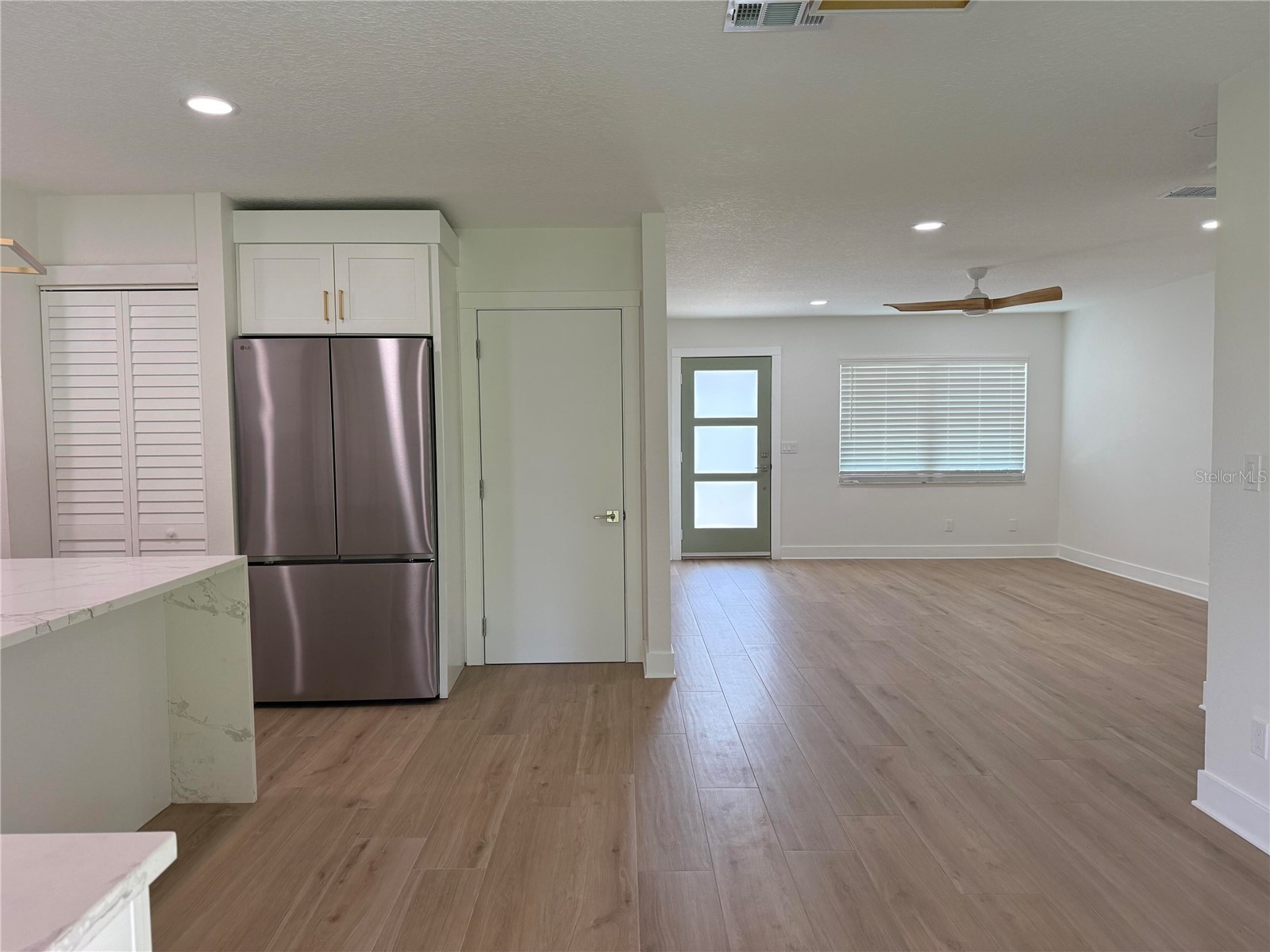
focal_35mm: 24
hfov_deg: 71.6
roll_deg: +0.3
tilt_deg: -2.5
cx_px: 635
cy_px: 476
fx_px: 881
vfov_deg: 56.8
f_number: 1.78
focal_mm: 6.76
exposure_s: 1/240
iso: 200
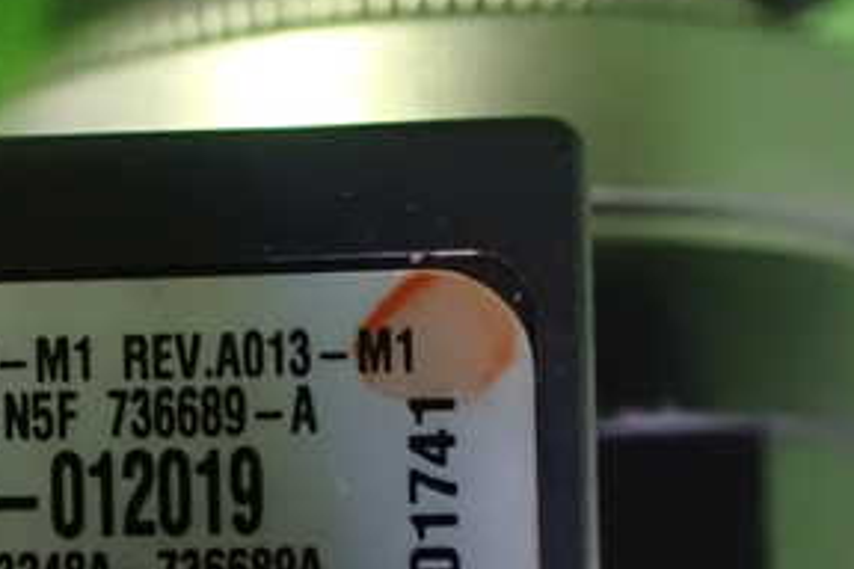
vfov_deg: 20.2
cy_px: 575
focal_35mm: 65
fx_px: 1542
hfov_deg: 29.5
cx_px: 62
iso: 1600
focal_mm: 5.4
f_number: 2.3
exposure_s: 1/25
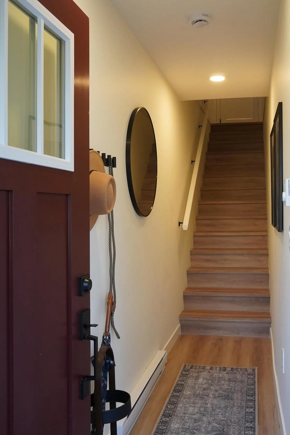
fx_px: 435
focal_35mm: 36
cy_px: 203
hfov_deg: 36.7
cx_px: 180
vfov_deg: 53.1
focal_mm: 18
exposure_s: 1/160
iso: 1250
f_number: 4
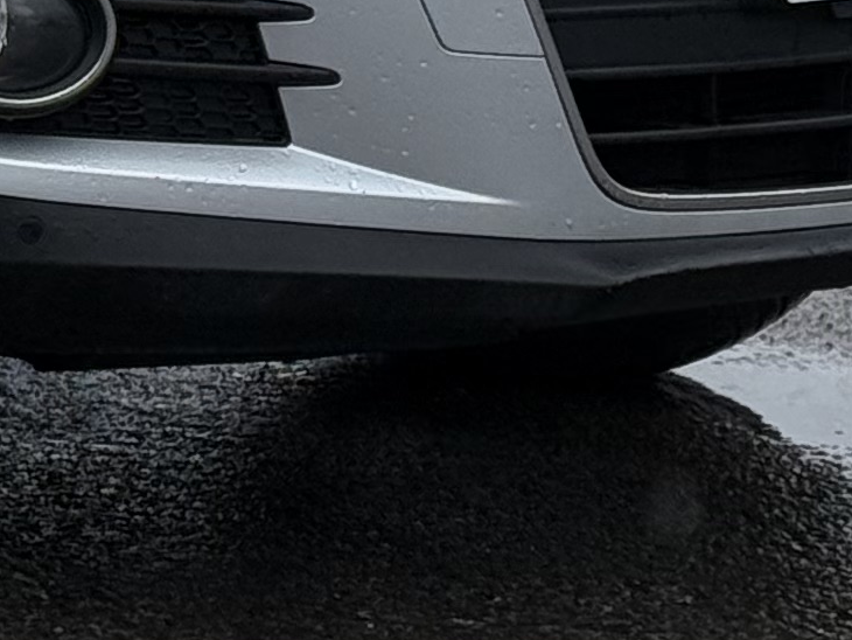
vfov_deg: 5.5
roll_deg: -1.3
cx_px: -824
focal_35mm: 265
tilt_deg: +0.0
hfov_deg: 7.2
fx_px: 6525
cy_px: -700
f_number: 1.78
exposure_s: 1/1678
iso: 64
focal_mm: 6.76
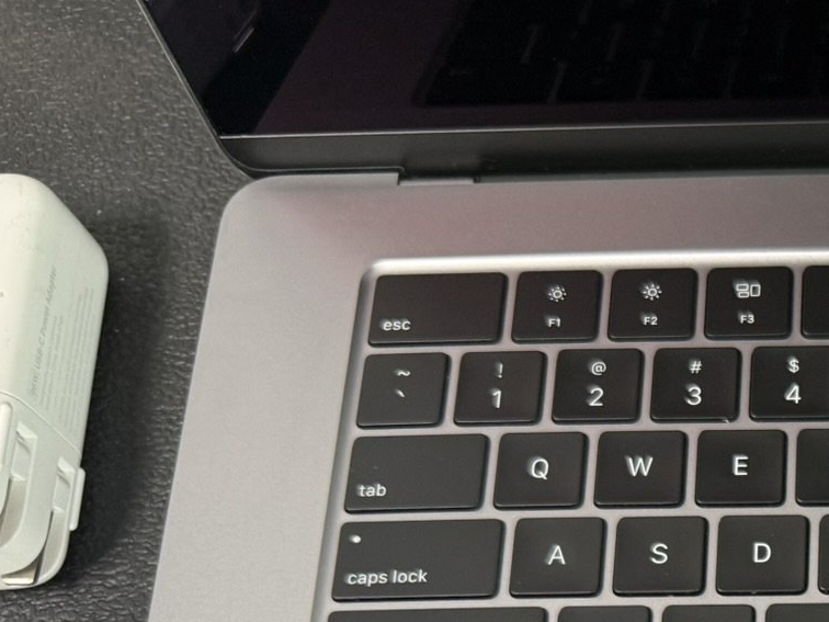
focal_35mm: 65
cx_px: 1100
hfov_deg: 25.4
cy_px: 791
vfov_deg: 20.7
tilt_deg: -71.2
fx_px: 1557
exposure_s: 1/119
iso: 160
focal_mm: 6.76
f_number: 1.78
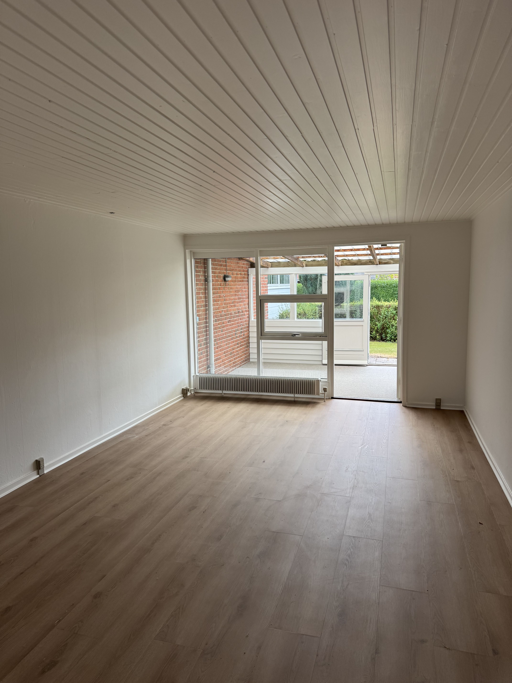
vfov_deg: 71.6
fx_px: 473
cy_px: 342
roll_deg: +0.7
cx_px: 256
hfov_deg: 56.8
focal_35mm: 24
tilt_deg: -6.6
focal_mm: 6.76
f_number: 1.78
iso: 80
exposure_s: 1/366
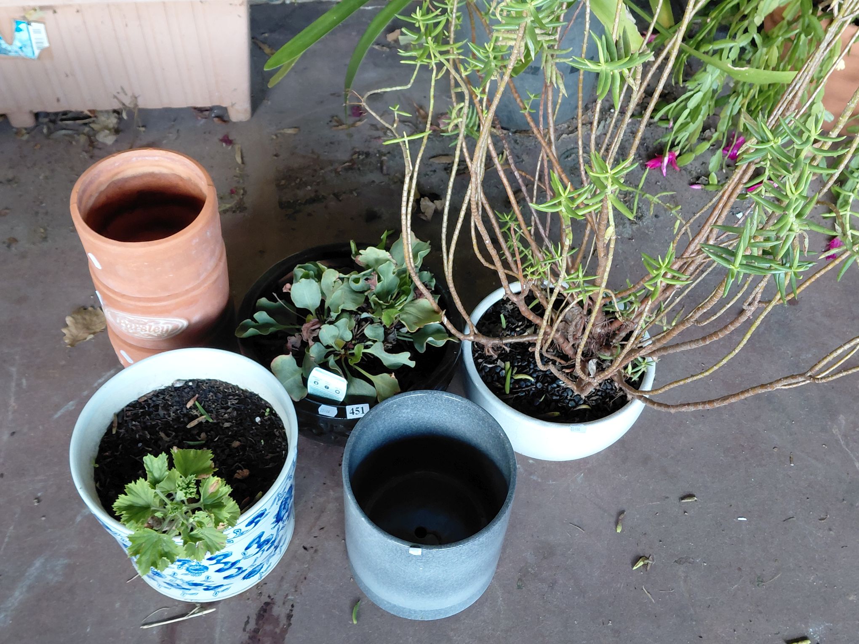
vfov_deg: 54.9
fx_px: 620
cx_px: 430
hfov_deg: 69.4
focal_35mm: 25
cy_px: 322
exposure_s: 1/50.1
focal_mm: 4.69
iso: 400
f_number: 1.8
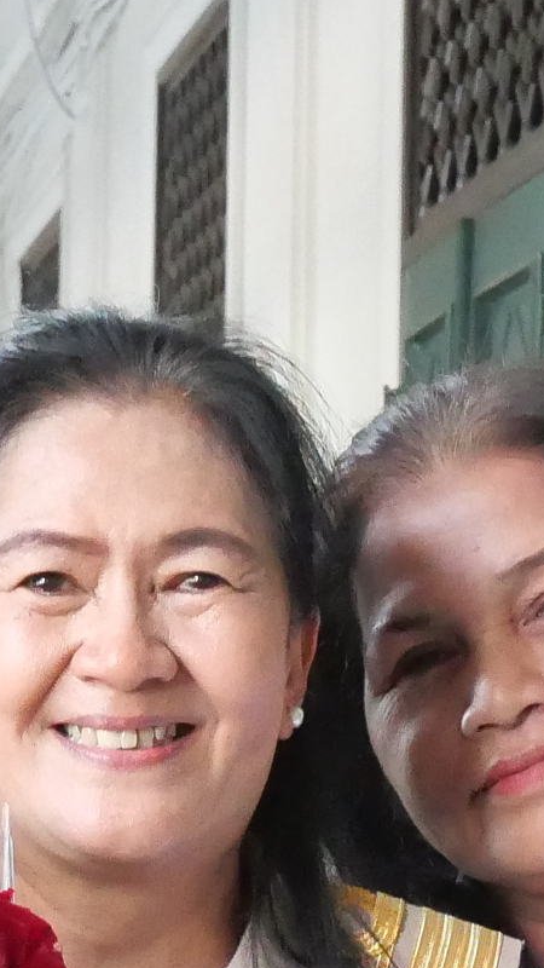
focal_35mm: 180
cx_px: 203
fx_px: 4616
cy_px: 1050
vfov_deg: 11.8
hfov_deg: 6.7
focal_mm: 18
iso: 5000
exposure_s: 1/125
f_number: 5.6
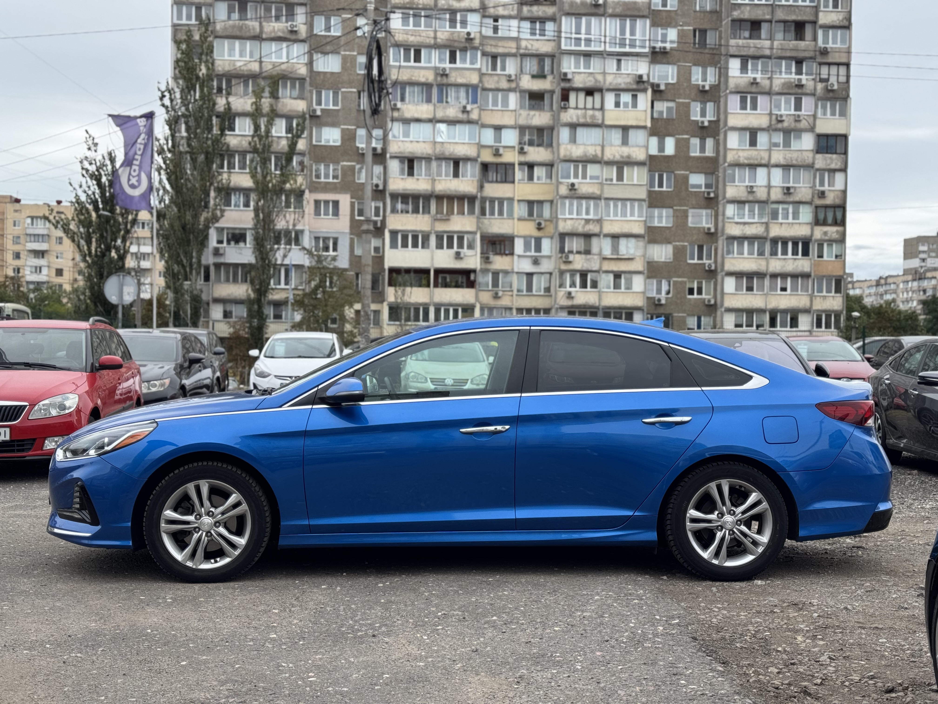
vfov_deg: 30.3
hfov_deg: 39.7
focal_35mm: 48
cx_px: 469
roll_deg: -0.6
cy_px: 352
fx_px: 1301
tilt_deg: +0.9
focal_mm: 6.76
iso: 64
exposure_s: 1/756
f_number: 1.78
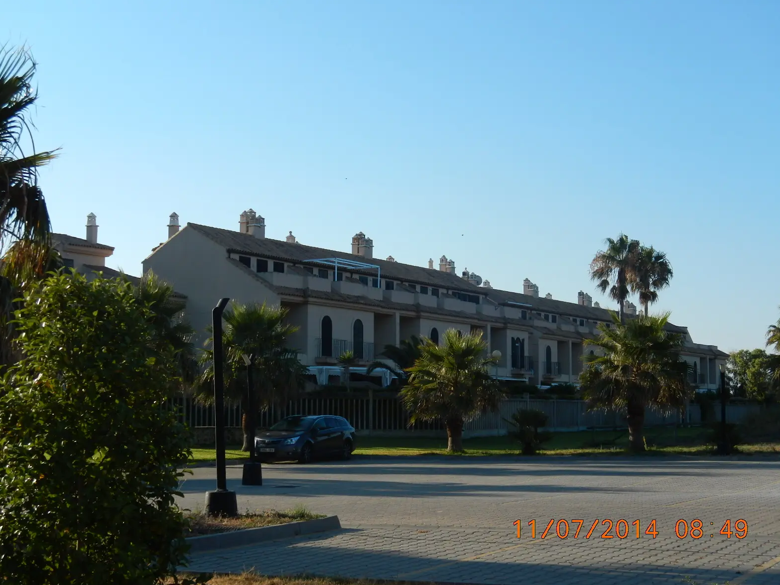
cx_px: 386
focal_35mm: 58
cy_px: 294
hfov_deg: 33.2
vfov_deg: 25.2
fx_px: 1307
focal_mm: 10.2
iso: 125
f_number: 4.1
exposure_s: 1/800
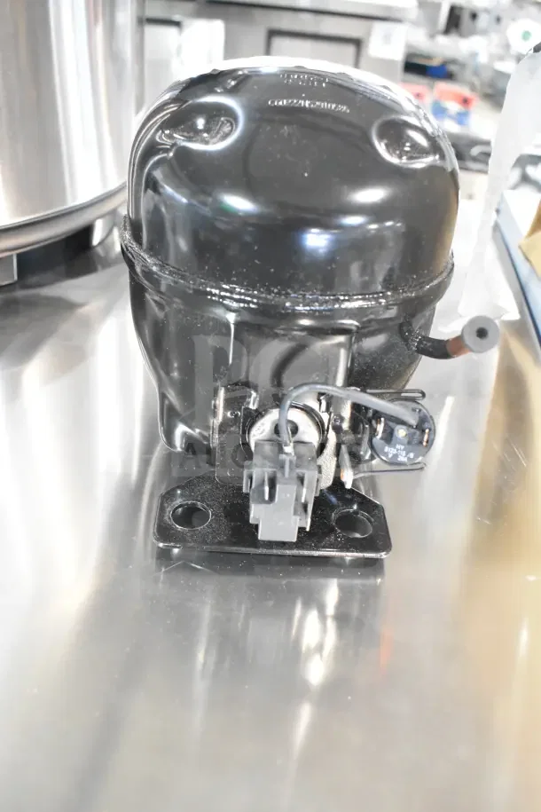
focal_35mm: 30
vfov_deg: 61.9
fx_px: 676
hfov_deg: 43.6
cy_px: 406
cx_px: 270
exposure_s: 1/80
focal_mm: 20
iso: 6400
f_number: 4.5
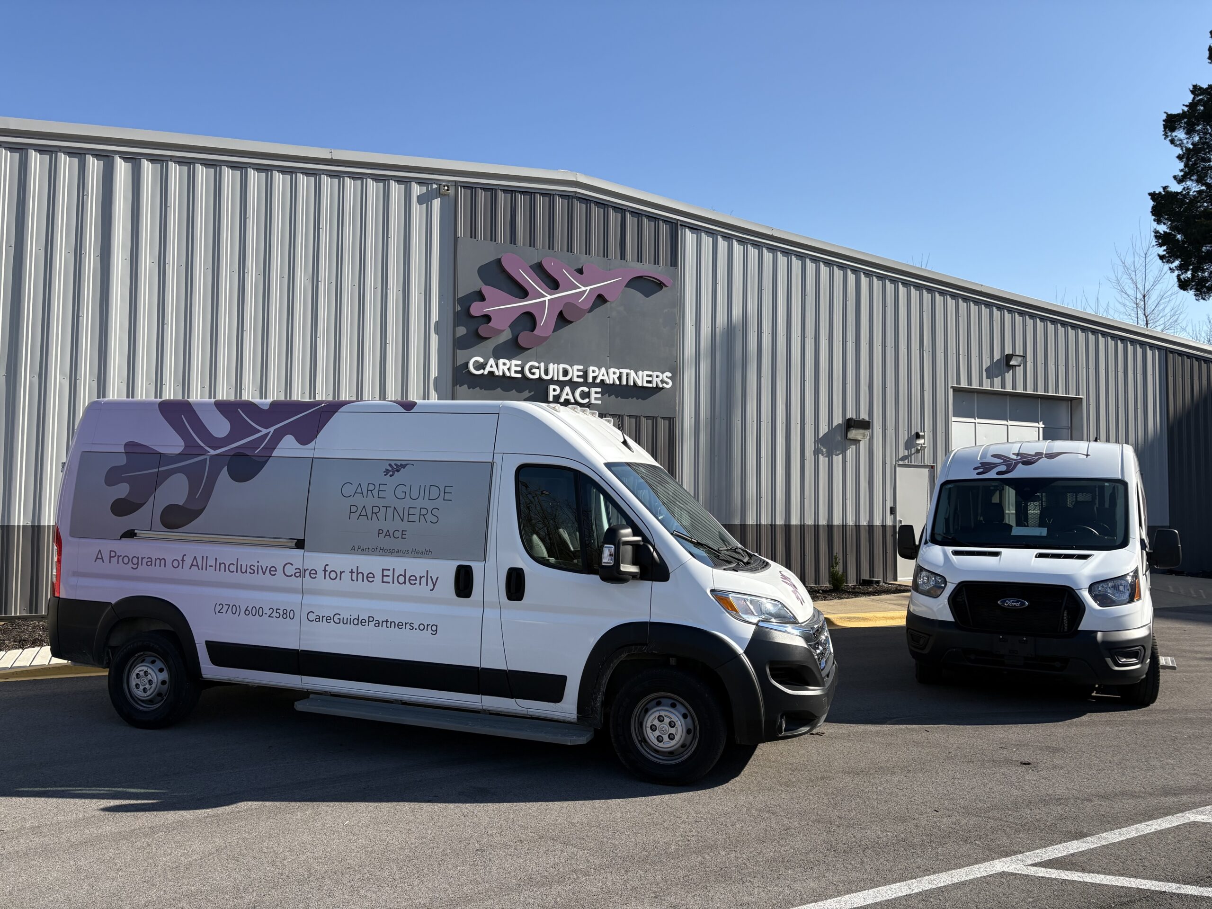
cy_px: 454
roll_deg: -0.5
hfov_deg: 67.3
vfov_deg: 53.1
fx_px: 910
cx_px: 606
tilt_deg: +3.9
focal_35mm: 26
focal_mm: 5.96
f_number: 1.6
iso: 50
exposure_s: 1/2985
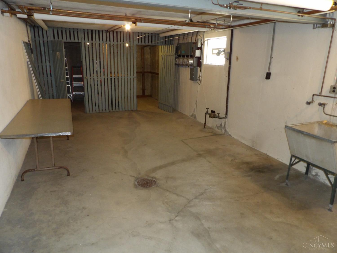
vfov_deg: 56.8
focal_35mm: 24
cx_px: 168
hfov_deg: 71.6
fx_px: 234
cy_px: 126
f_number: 3.2
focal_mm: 4.3
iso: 500
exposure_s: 1/33
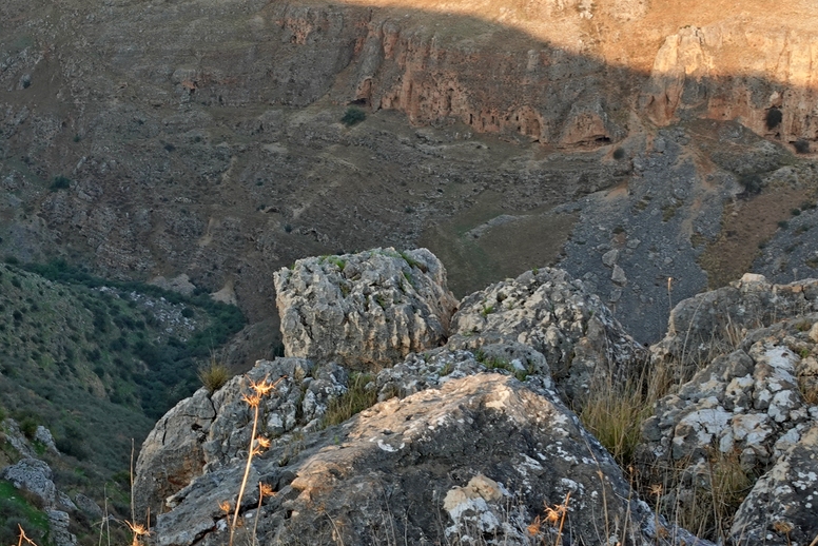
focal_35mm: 68
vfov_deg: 20.0
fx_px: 1546
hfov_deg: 28.0
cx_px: 13
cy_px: 255
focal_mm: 12.04
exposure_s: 1/40
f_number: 9
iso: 100
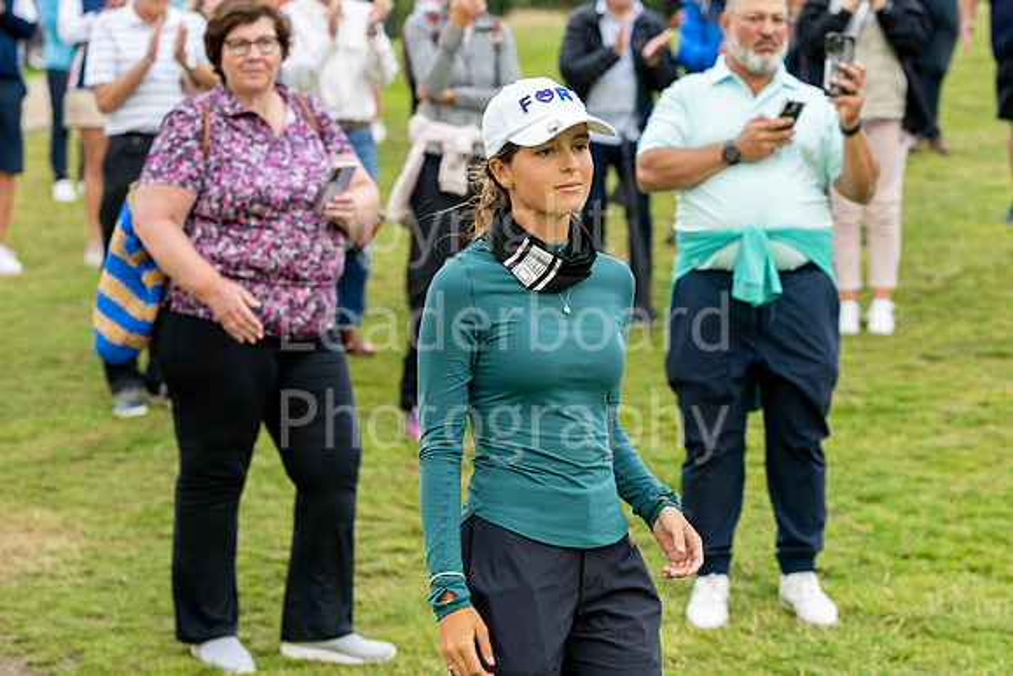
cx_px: 560
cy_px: 325
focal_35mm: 94
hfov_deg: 21.6
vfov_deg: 14.5
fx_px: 2651
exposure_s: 1/500
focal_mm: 85
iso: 400
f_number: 4
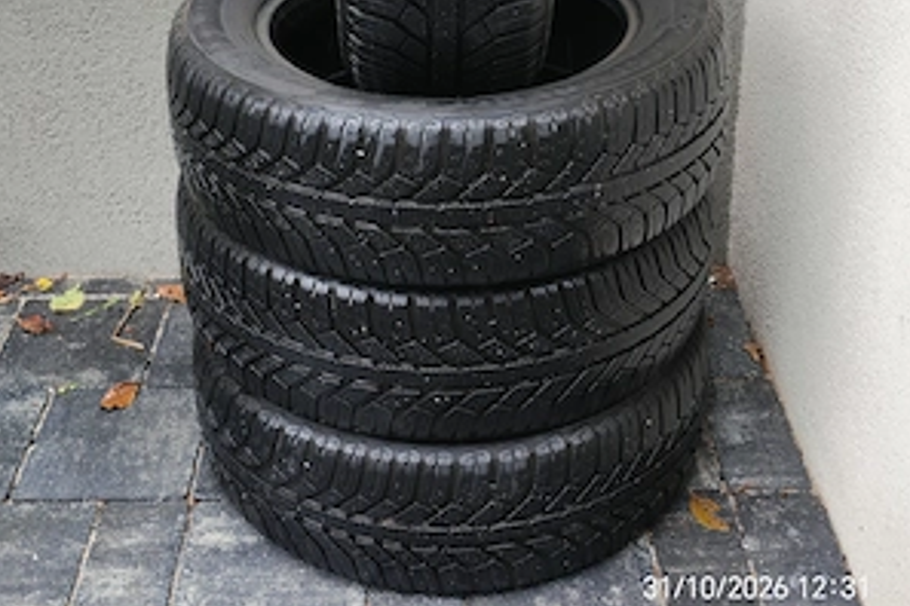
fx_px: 1415
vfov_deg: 23.3
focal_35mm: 56
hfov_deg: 35.6
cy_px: 21
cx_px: 457
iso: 320
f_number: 1.9
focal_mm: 6.12
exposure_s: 1/100
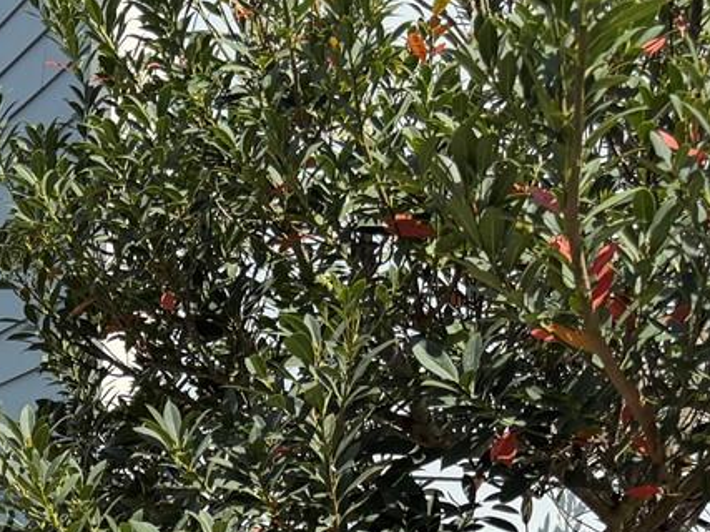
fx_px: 1845
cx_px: -319
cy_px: 594
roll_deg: -1.0
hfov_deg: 19.3
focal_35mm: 90
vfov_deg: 15.9
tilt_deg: +0.8
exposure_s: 1/4167
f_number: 1.78
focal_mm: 6.76
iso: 100
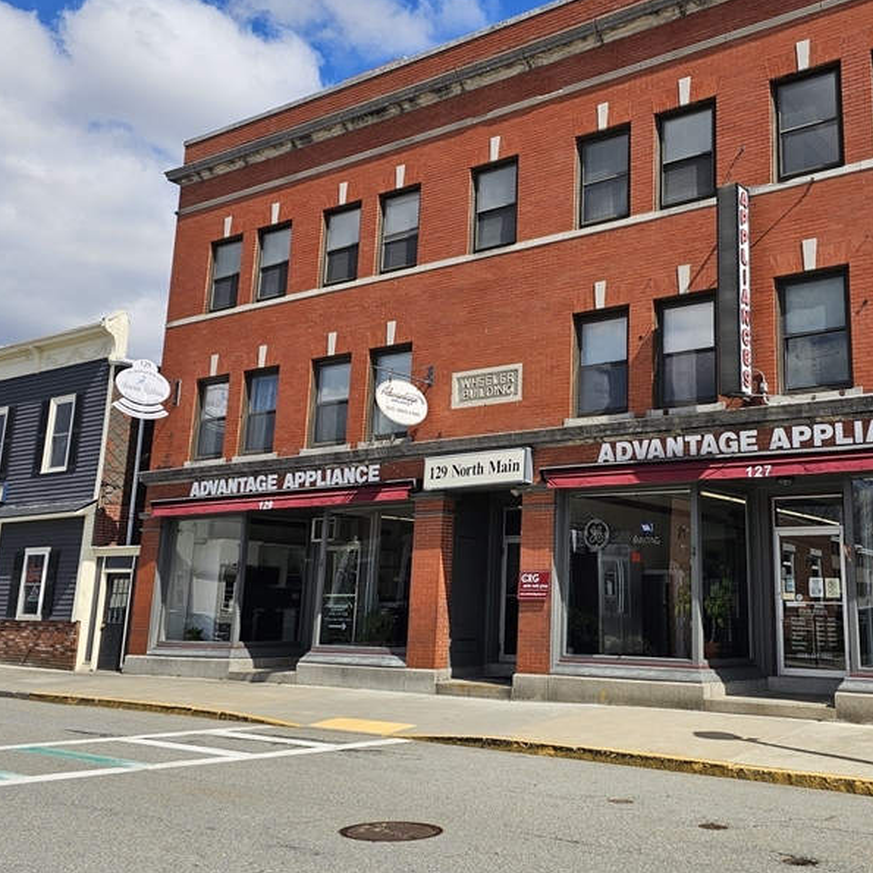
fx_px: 999
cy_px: 383
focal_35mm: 35
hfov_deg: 46.5
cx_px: 581
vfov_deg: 47.1
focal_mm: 6.3
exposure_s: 1/942
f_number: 1.7
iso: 10
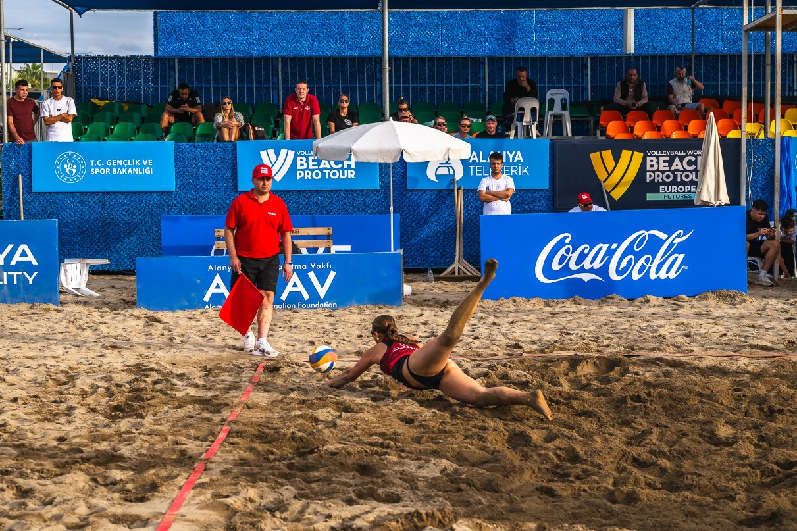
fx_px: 1638
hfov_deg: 27.3
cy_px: 279
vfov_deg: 18.4
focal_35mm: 74
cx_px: 392
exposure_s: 1/1600
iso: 320
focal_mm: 70
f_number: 5
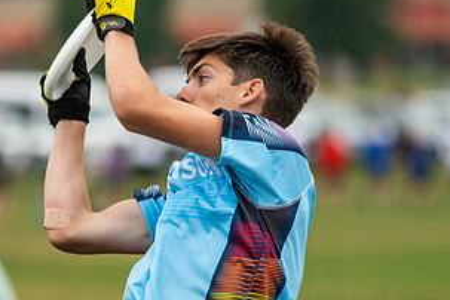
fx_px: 10774
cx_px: 97
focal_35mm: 862
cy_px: 149
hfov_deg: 2.4
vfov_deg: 1.6
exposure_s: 1/2000
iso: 1600
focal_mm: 300
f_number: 5
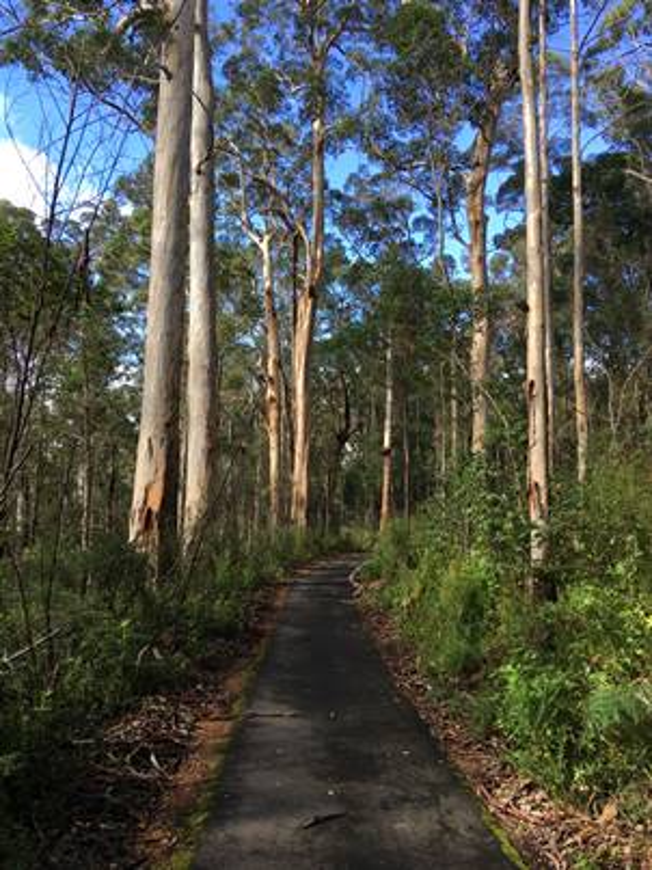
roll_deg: -0.8
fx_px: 729
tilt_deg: +9.6
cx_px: 326
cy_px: 435
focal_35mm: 29
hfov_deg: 48.2
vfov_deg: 61.7
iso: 25
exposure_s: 1/292
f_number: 2.2
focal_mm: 4.15
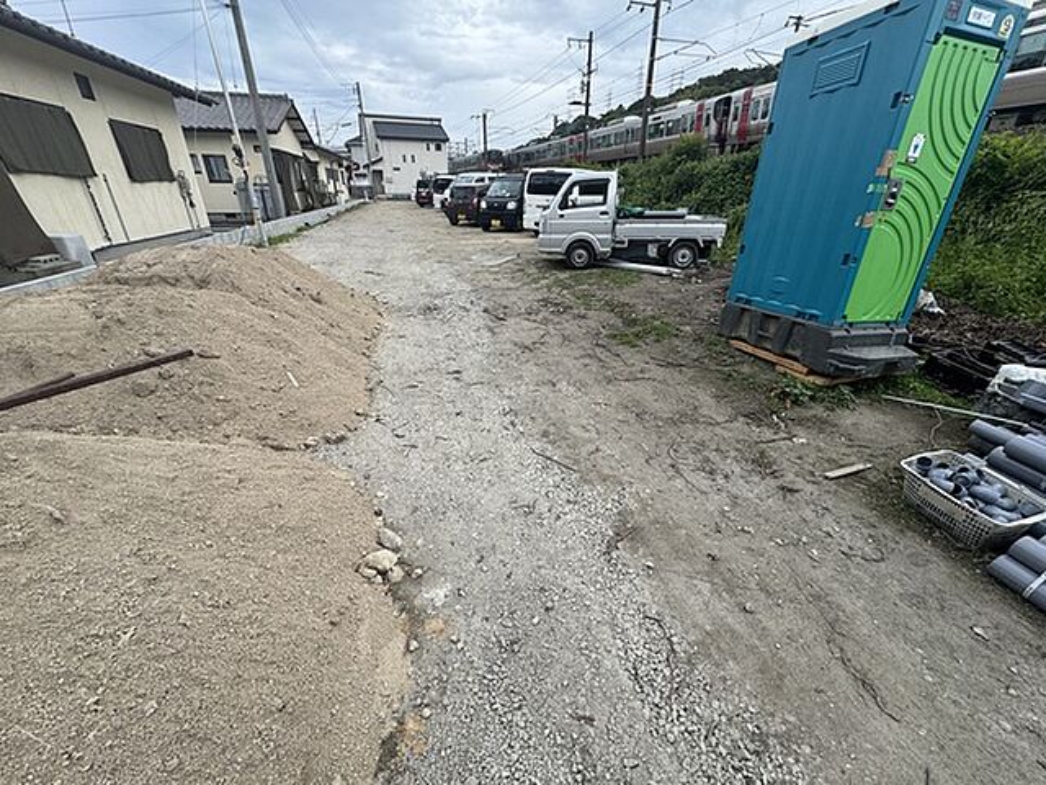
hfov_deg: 102.1
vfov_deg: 85.7
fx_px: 423
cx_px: 523
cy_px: 392
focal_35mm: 14
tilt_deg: -24.3
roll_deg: -0.4
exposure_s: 1/361
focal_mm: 2.22
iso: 40
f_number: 2.2
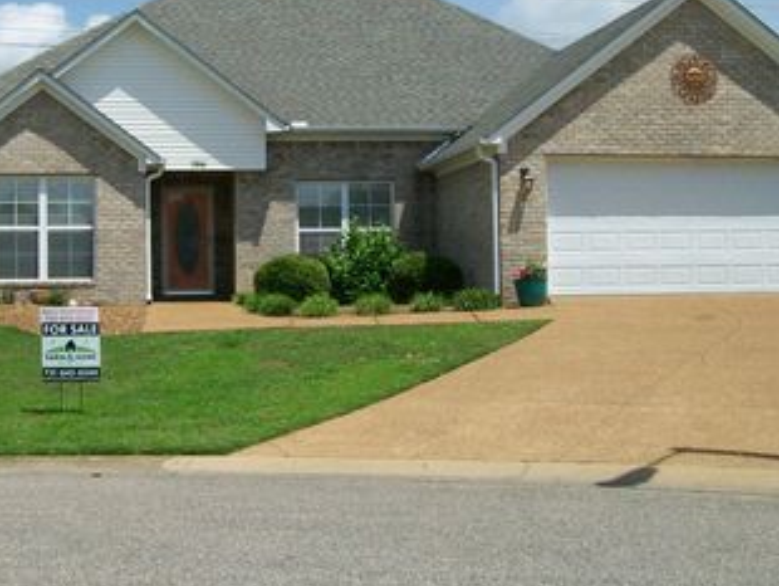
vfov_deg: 25.2
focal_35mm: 58
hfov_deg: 33.0
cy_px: 233
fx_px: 1306
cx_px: 284
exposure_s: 1/640
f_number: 4.8
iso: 64
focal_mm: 6
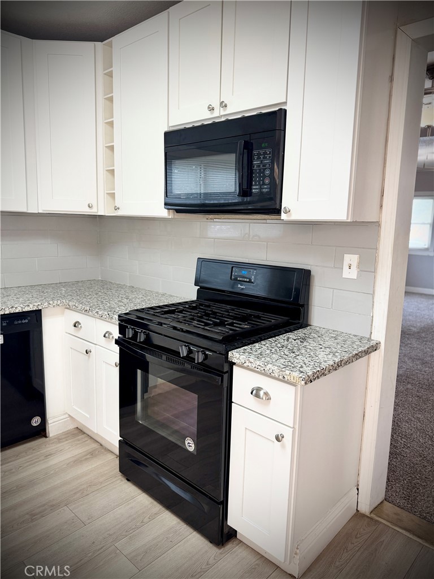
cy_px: 290
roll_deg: -1.1
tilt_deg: -9.4
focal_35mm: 24
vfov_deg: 71.6
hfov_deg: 56.8
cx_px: 217
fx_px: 401
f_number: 1.78
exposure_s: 1/60
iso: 125
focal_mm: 6.76
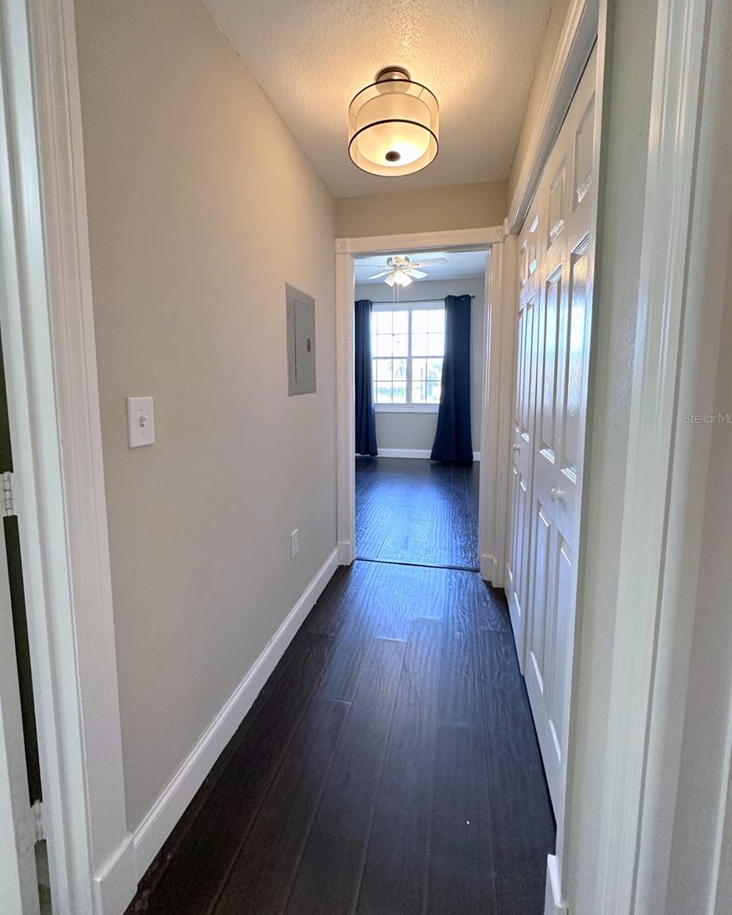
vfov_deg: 96.5
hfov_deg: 84.1
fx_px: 406
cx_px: 366
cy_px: 418
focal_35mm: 15
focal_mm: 2.22
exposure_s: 1/120
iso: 200
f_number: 2.2
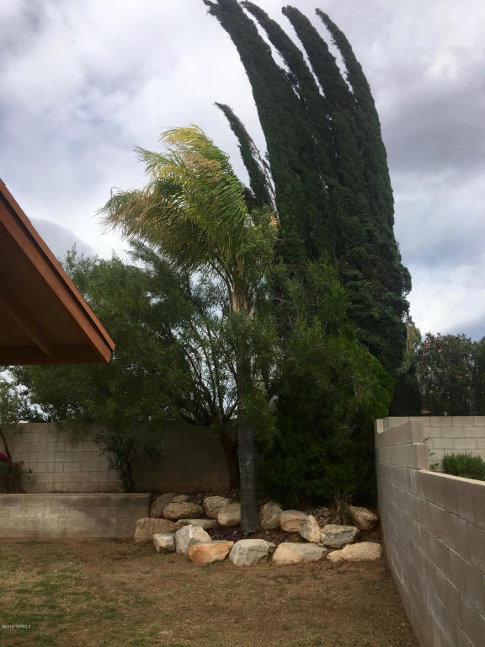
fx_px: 542
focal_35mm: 29
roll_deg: +2.3
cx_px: 242
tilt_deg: +10.7
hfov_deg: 48.2
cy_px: 324
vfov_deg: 61.7
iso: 25
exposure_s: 1/1637
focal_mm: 4.15
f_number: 2.2
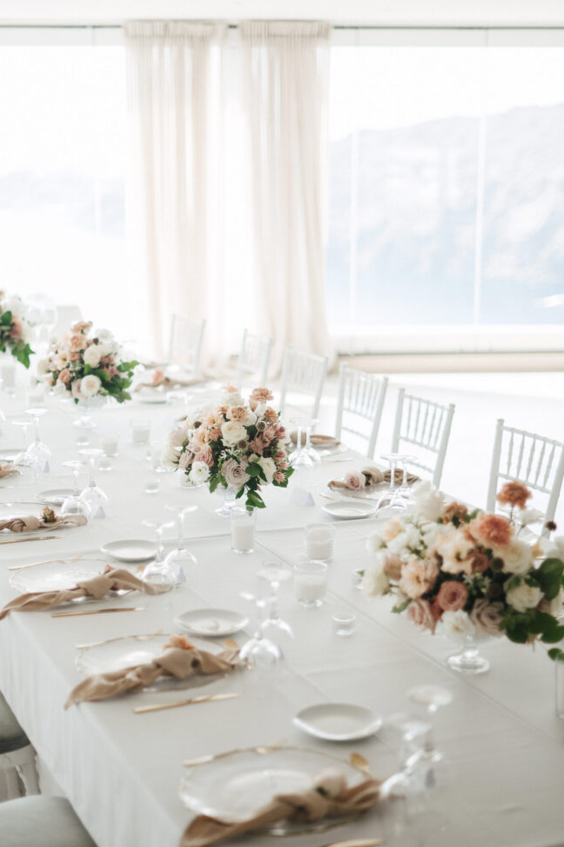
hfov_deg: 23.0
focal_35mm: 59
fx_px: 1388
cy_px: 424
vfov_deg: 33.9
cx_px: 244
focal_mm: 50
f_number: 1.4
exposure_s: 1/400
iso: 100
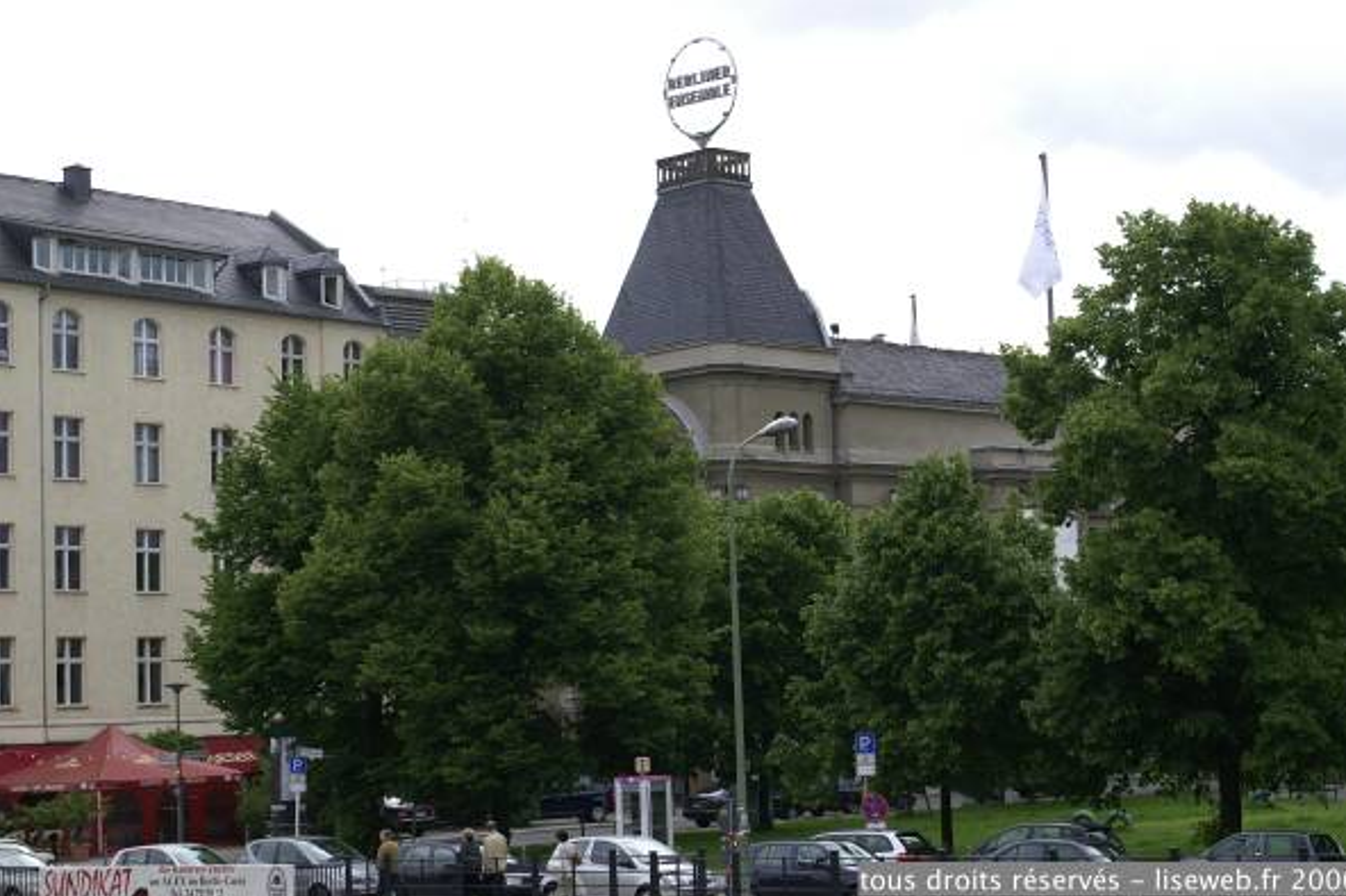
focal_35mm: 76
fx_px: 2840
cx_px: 680
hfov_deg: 26.7
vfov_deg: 17.9
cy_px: 445
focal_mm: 50
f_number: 7.1
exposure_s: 1/160
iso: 100
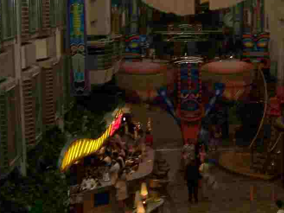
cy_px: 118
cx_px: 193
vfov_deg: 18.0
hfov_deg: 23.7
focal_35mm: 82
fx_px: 673
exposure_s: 1/60
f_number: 3
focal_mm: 6
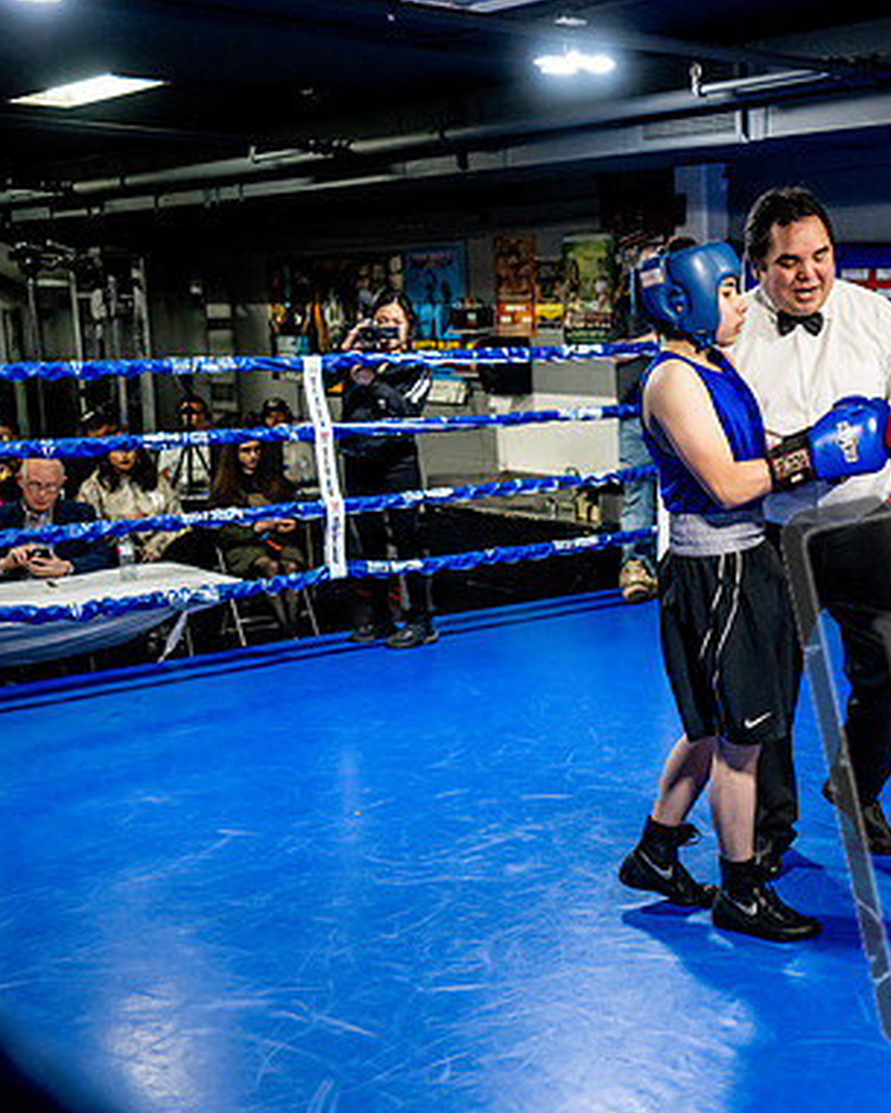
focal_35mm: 50
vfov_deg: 37.3
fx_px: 1647
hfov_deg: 29.1
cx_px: 789
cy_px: 559
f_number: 2.8
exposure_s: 1/800
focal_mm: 35
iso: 5000
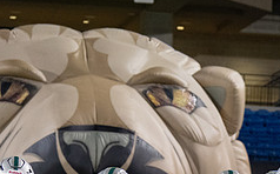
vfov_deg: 5.7
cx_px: 320
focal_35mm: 228
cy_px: 268
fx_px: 1737
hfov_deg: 9.1
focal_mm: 70
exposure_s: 1/1000
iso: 4000
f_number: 3.2
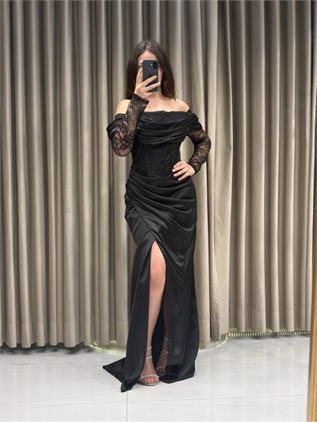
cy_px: 211
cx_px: 158
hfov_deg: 28.0
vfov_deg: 36.8
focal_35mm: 52
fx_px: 635
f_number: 1.6
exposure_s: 1/260
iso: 32
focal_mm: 5.96
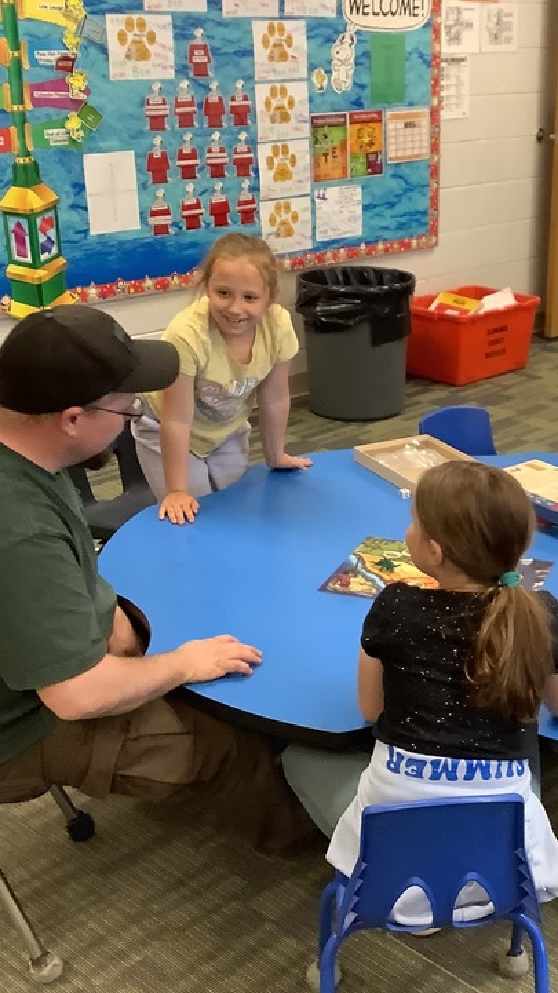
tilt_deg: -20.6
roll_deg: -2.7
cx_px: 484
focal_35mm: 48
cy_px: 489
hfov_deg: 24.3
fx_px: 1264
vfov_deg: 42.9
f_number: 2.4
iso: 250
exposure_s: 1/50
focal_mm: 3.3
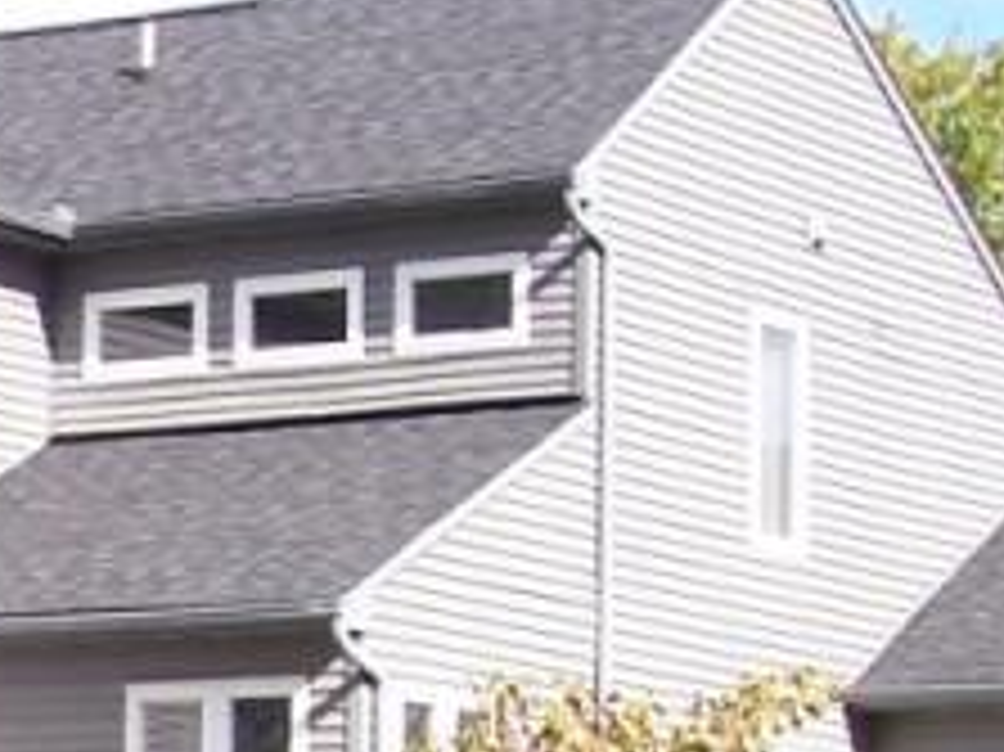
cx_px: -500
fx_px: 5595
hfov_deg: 9.9
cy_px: 1189
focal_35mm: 193
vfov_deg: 7.5
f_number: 5.6
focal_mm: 7
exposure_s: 1/180
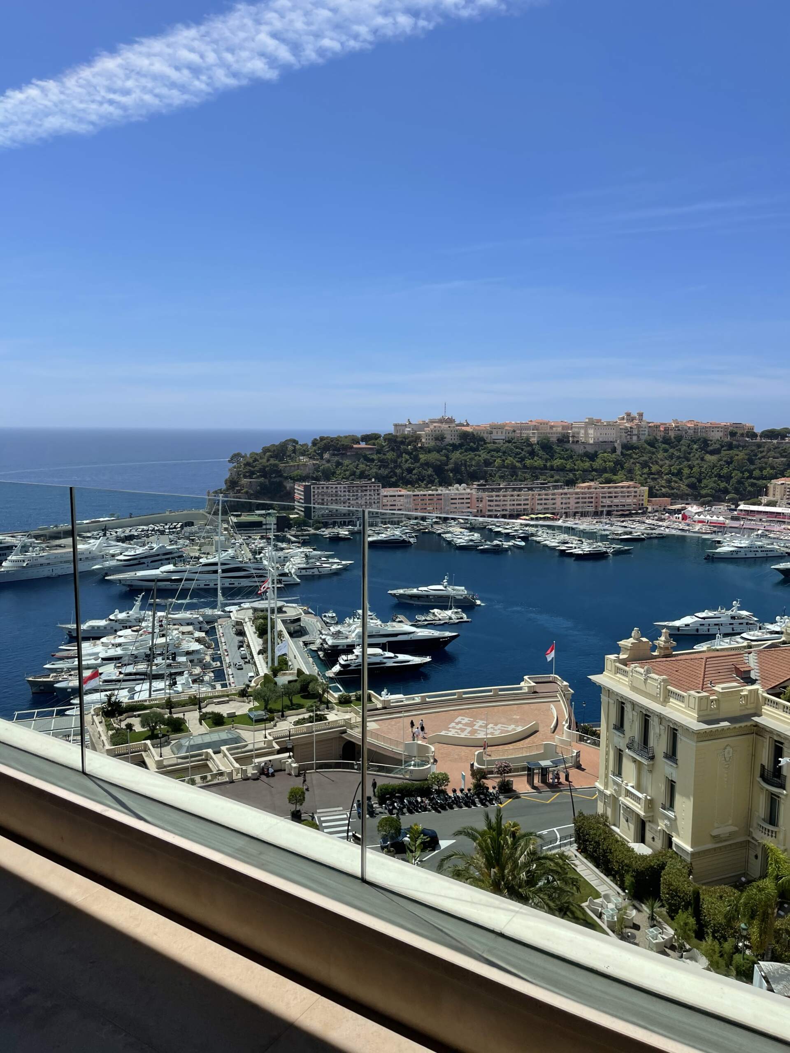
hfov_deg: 53.1
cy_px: 526
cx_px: 395
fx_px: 791
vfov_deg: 67.3
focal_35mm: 26
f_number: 1.6
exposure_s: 1/5128
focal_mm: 5.1
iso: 32
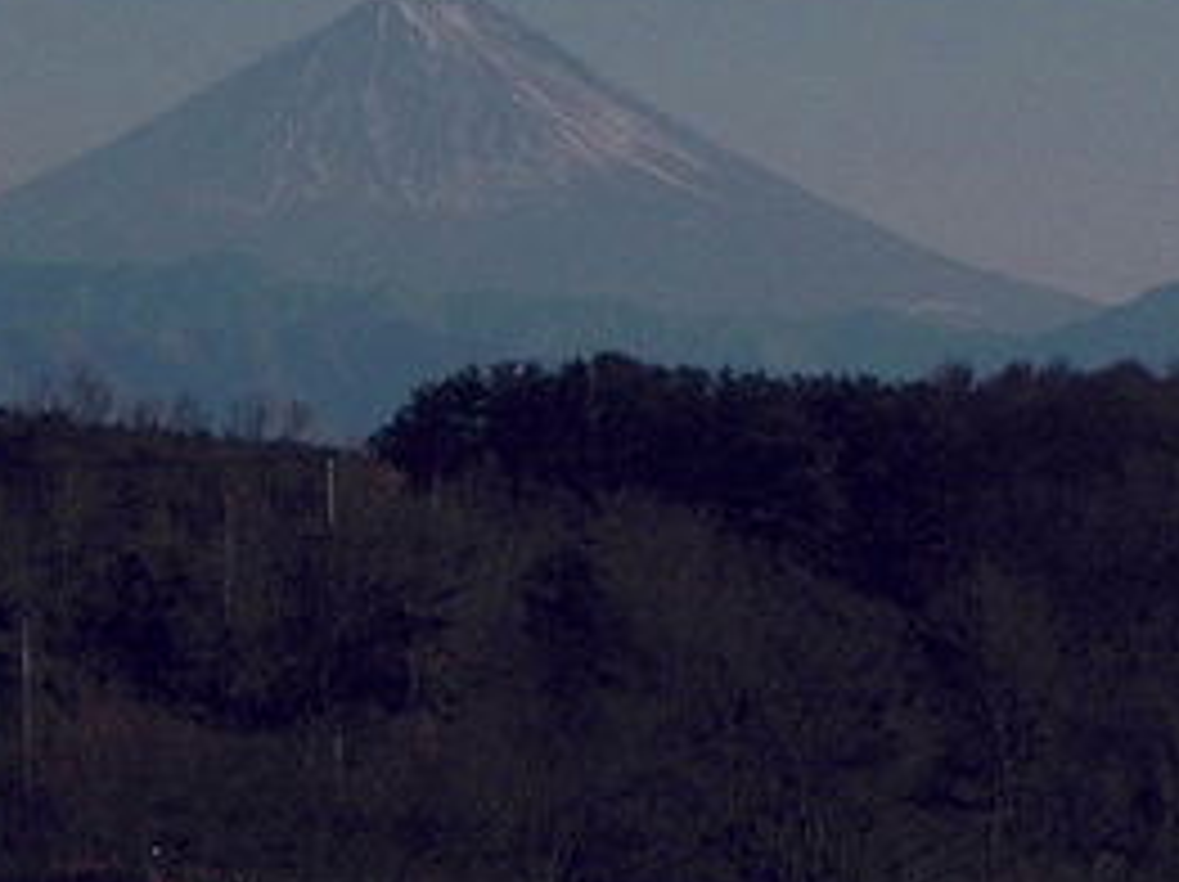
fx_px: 8303
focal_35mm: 244
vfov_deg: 6.1
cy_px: 202
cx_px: 441
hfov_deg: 8.1
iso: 160
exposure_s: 1/2000
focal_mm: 18.8
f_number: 8
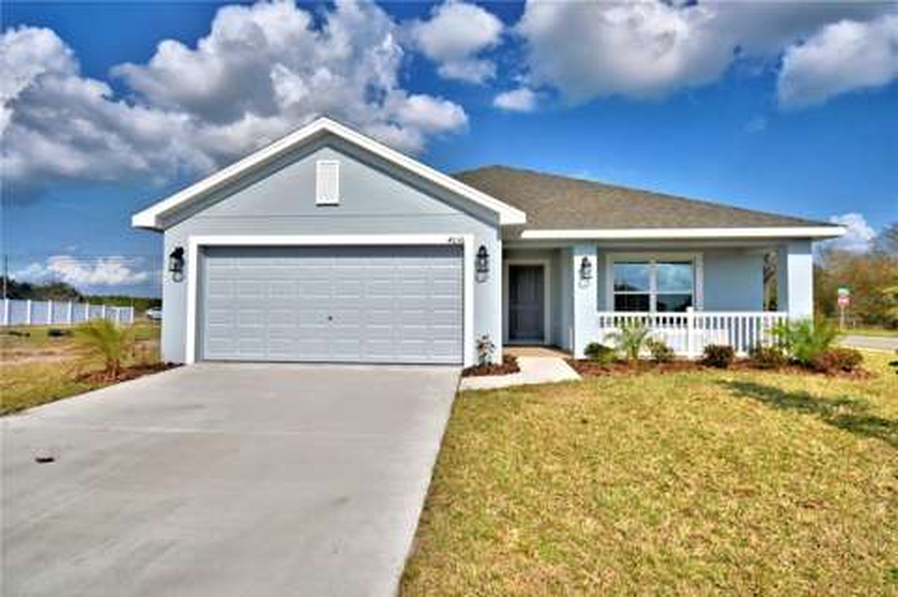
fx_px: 473
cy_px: 298
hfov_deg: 87.0
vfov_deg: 64.4
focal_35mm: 19
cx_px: 449
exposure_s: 1/2000
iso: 100
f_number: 5
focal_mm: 13
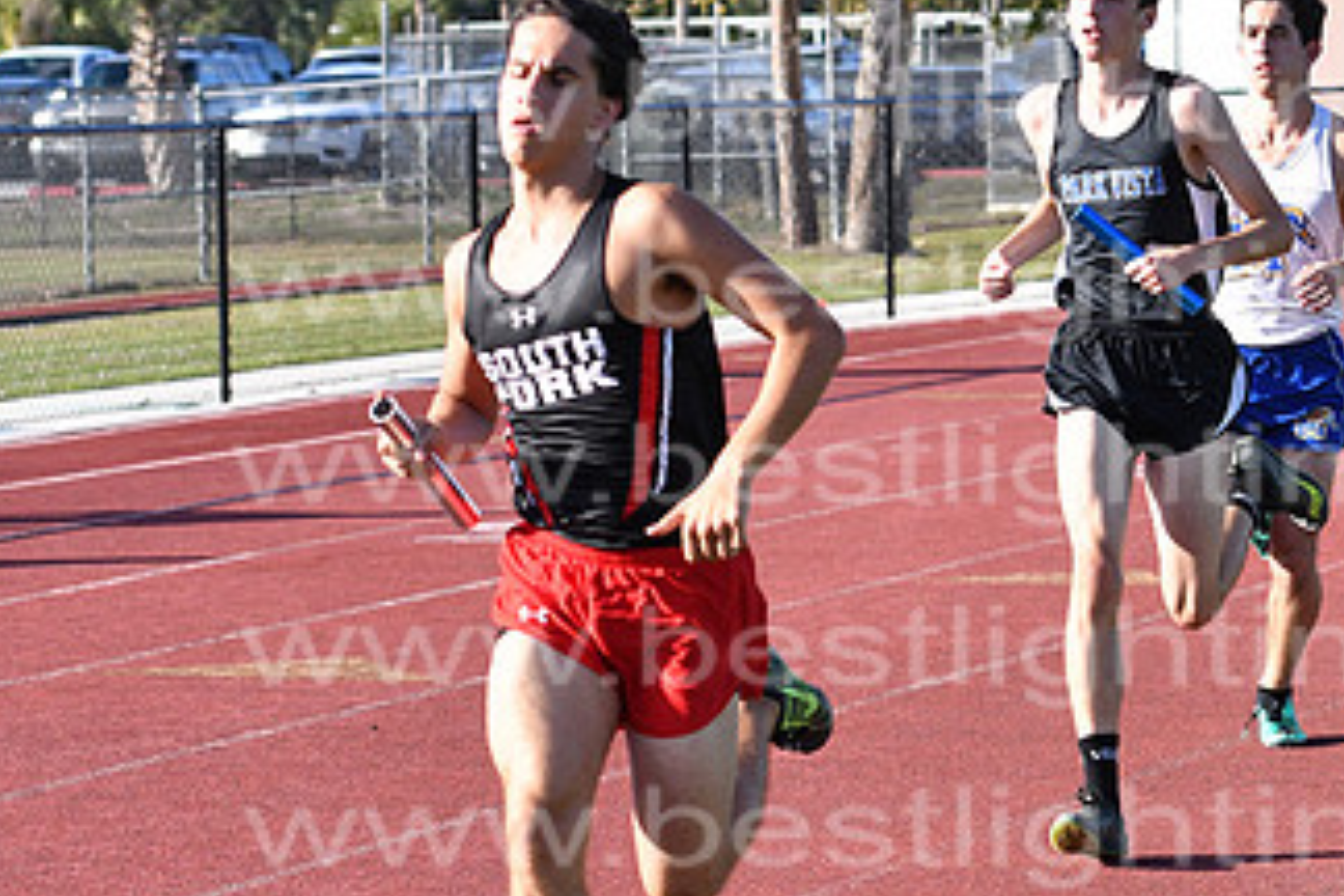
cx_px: 1182
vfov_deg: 7.3
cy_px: 384
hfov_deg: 10.9
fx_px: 7018
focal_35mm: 188
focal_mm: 70
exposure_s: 1/3200
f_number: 5.6
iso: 800
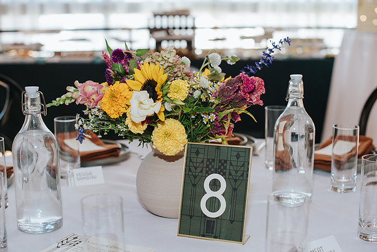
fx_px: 554
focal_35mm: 53
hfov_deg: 37.6
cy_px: 126
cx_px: 188
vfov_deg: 25.6
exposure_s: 1/200
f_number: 3.2
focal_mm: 50
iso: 800
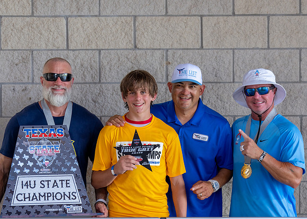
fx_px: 1268
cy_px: 132
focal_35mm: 145
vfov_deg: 9.9
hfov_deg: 13.8
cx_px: 175
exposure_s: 1/400
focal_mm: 102
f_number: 2.8
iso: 640
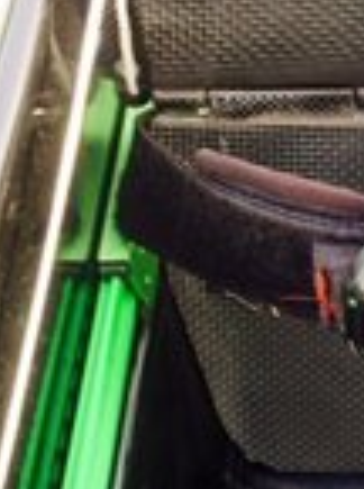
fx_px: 1169
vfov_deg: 23.6
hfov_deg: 17.1
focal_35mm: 83
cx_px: 408
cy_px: 223
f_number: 2.2
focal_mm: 4.12
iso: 40
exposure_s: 1/60
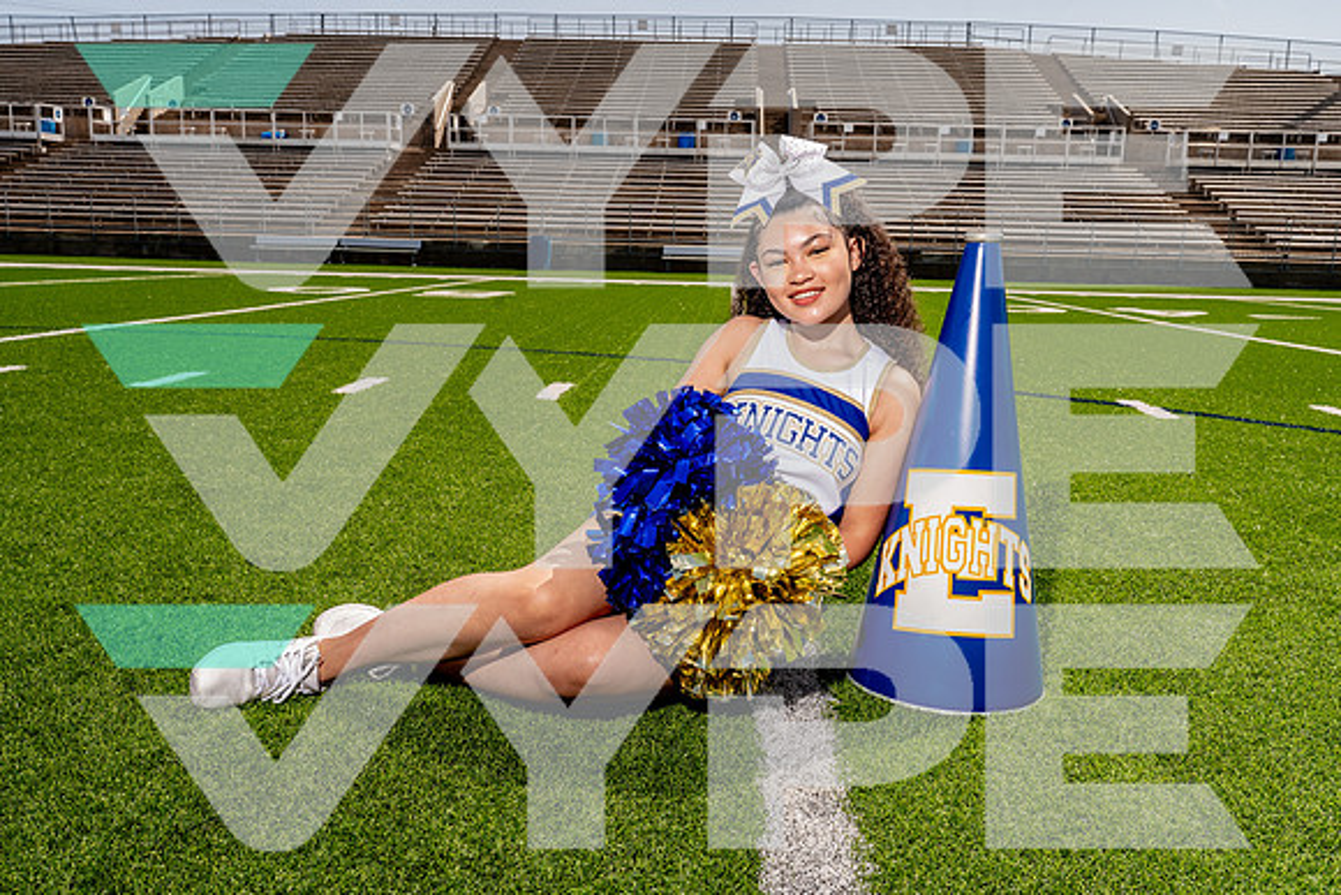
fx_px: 1229
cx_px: 670
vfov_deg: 40.0
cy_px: 448
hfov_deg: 57.2
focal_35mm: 33
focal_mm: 33
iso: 100
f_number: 10
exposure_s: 1/250
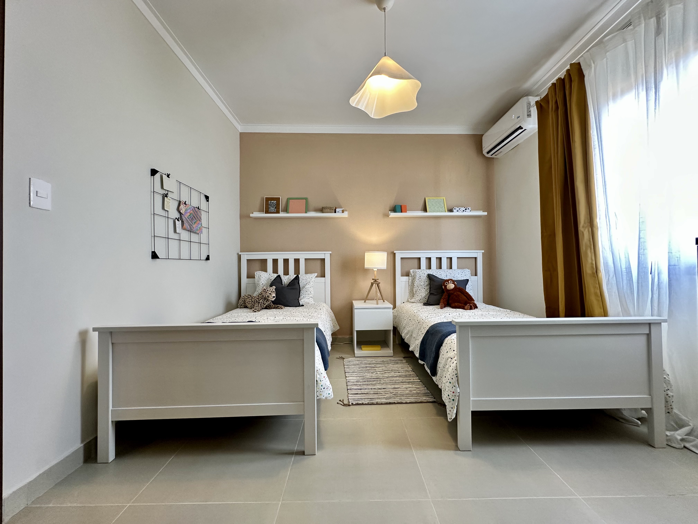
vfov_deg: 85.7
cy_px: 262
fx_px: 282
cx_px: 349
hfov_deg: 102.1
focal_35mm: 14
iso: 200
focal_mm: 2.22
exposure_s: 1/120
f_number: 2.2
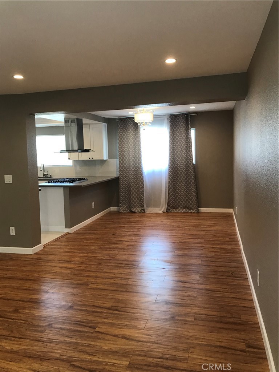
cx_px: 140
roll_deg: +1.6
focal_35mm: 28
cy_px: 186
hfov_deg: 49.7
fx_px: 301
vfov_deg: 63.4
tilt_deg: -5.2
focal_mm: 3.99
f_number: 1.8
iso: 25
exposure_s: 1/30
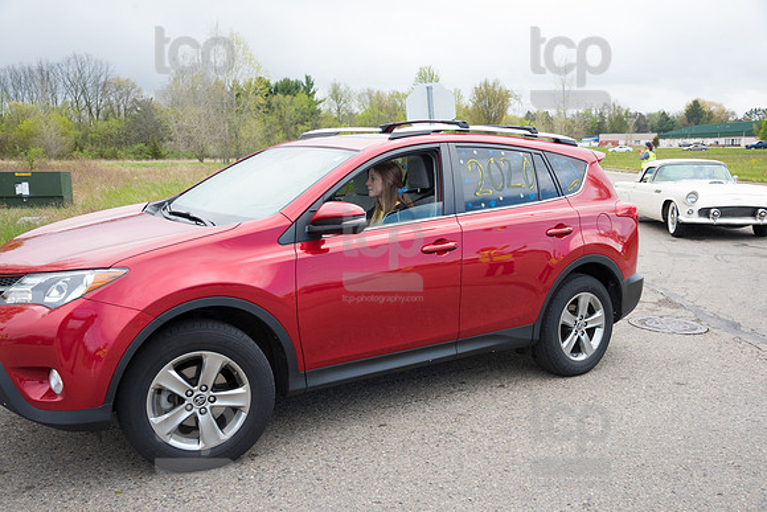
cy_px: 256
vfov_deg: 38.9
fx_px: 725
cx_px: 384
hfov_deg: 55.8
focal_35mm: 34
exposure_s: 1/800
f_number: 7.1
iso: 1250
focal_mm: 34
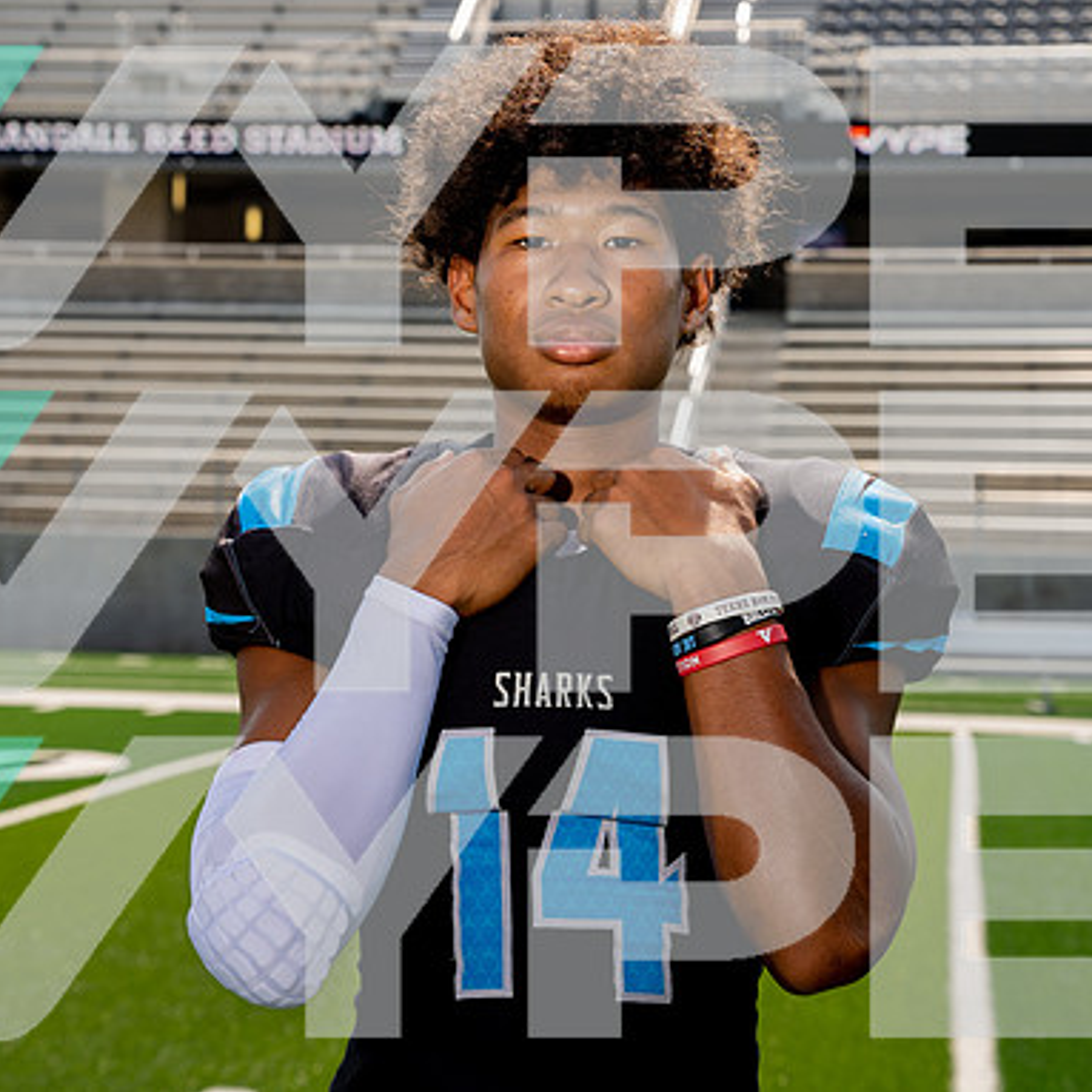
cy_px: 543
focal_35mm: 90
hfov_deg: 19.3
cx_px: 482
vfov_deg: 19.3
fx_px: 3212
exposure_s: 1/250
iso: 100
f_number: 7.1
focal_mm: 70
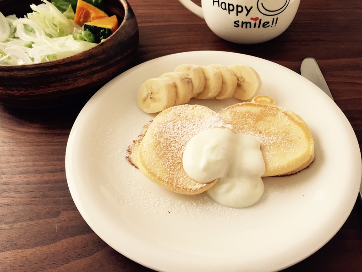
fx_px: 303
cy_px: 136
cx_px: 181
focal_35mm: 29
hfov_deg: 61.6
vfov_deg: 48.3
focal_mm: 4.15
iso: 32
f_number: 2.2
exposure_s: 1/30
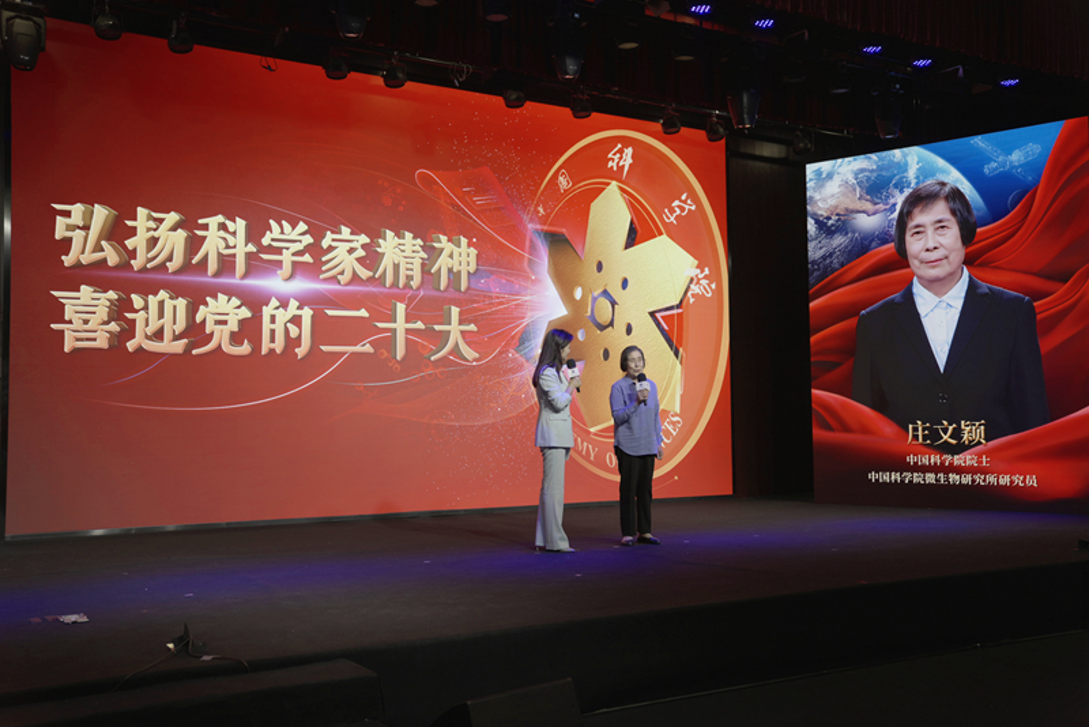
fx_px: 1059
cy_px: 364
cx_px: 544
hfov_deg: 54.4
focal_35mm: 35
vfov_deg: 37.9
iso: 250
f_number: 2.8
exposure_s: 1/100
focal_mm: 35
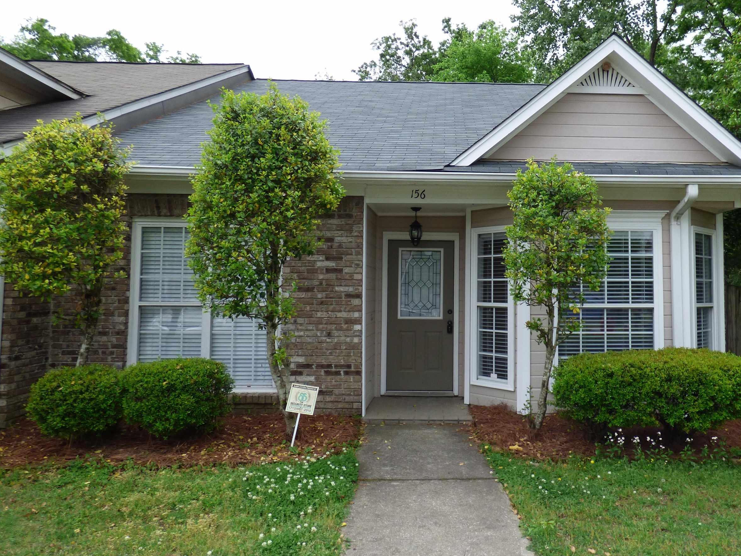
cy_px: 259
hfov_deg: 66.3
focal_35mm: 26
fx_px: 557
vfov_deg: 53.0
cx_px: 462
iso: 100
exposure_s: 1/400
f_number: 2.8
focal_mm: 3.58
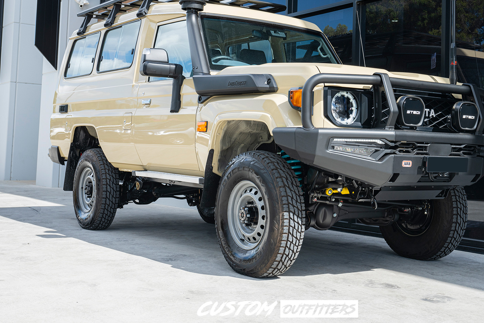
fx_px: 524
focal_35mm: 39
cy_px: 125
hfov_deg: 49.4
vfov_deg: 34.1
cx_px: 277
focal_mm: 31
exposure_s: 1/100
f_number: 5.6
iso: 100
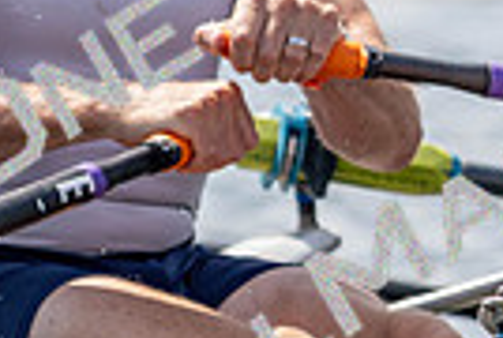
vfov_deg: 1.3
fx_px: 14984
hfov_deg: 1.9
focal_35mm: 1070
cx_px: 830
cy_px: -54
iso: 200
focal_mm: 248
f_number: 5.6
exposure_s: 1/1600
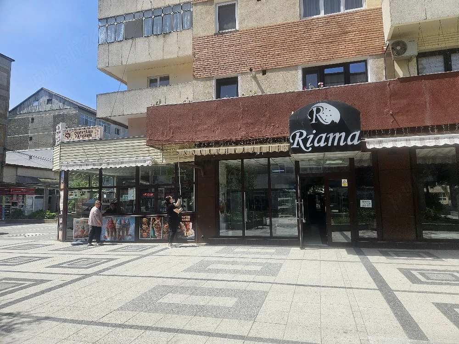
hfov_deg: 73.9
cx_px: 230
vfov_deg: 58.9
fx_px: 305
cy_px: 172
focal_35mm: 23
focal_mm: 5.4
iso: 25
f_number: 1.8
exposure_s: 1/2000
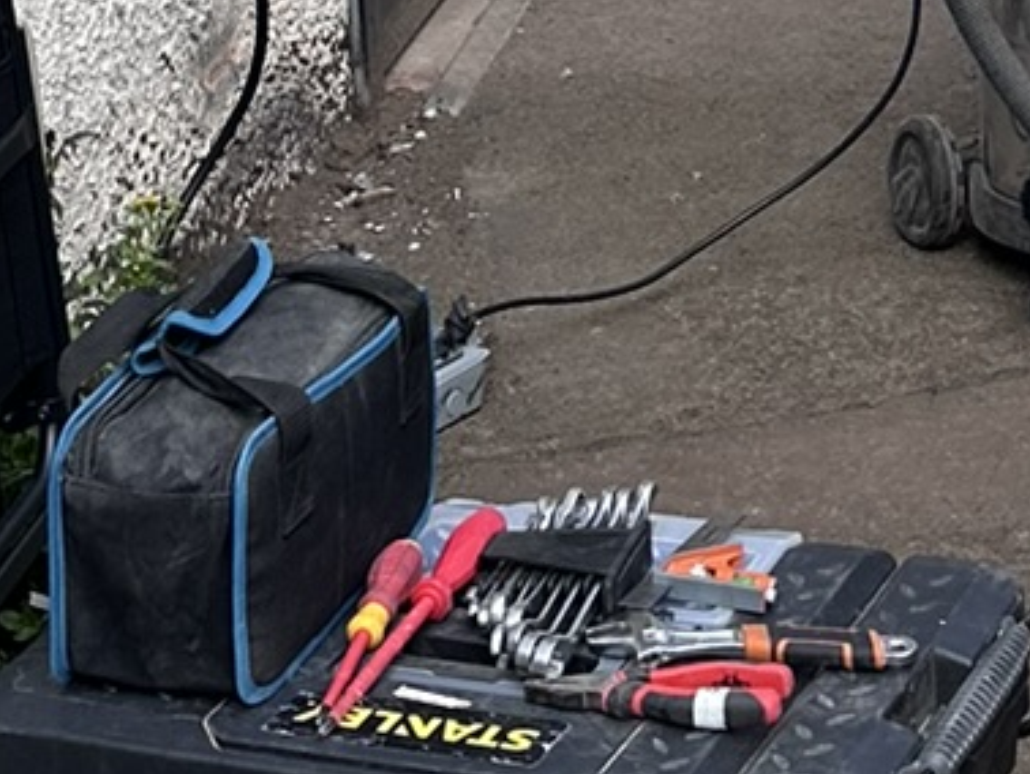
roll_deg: +1.5
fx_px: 3871
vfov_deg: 10.5
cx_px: 951
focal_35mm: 130
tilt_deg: -6.9
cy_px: -769
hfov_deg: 15.0
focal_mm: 6.86
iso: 80
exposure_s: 1/1357
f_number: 1.78
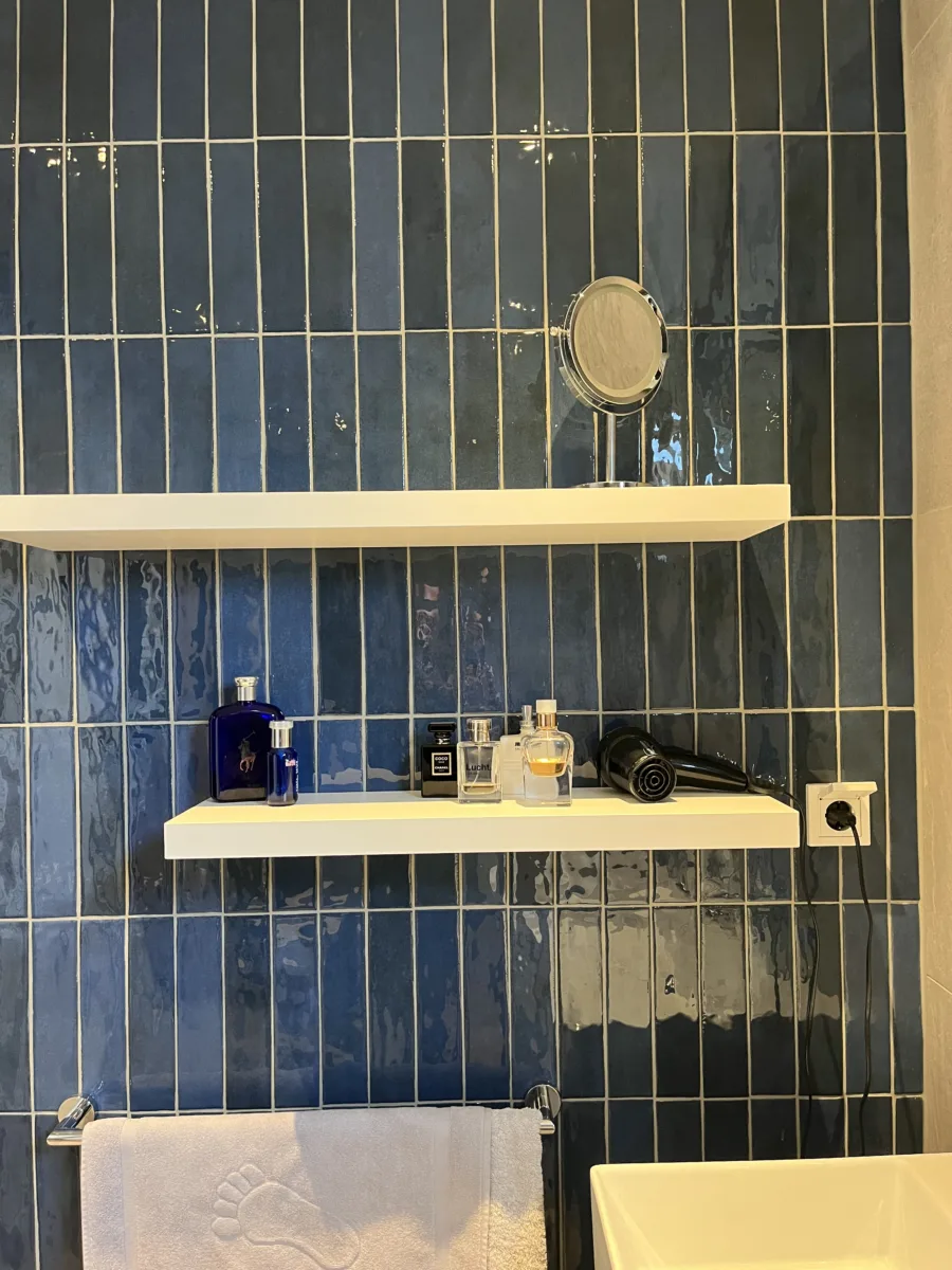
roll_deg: +1.4
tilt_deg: -0.9
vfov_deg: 67.3
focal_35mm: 26
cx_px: 476
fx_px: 953
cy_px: 635
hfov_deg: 53.1
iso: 320
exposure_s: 1/50
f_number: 1.6
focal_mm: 5.1
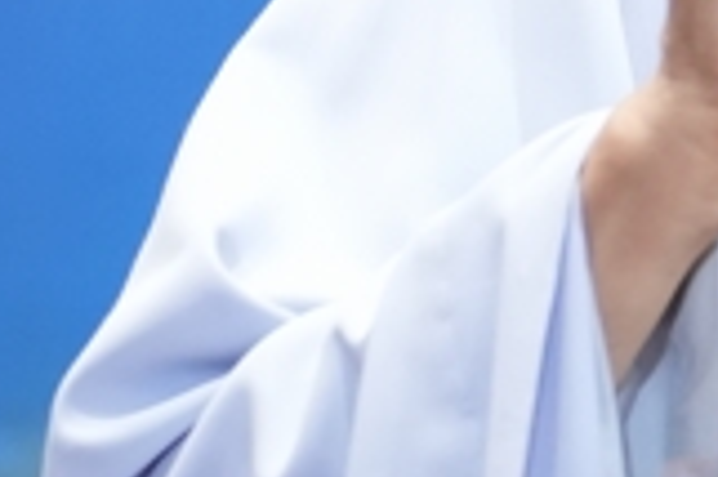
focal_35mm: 490
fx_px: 9763
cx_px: 1898
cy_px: -785
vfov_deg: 2.8
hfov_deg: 4.1
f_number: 2.8
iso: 3200
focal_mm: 81
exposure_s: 1/160
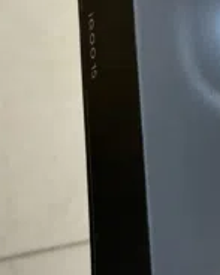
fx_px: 831
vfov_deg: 18.7
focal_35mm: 102
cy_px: 60
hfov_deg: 15.0
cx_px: 189
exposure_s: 1/402
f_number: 1.78
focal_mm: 6.76
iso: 80
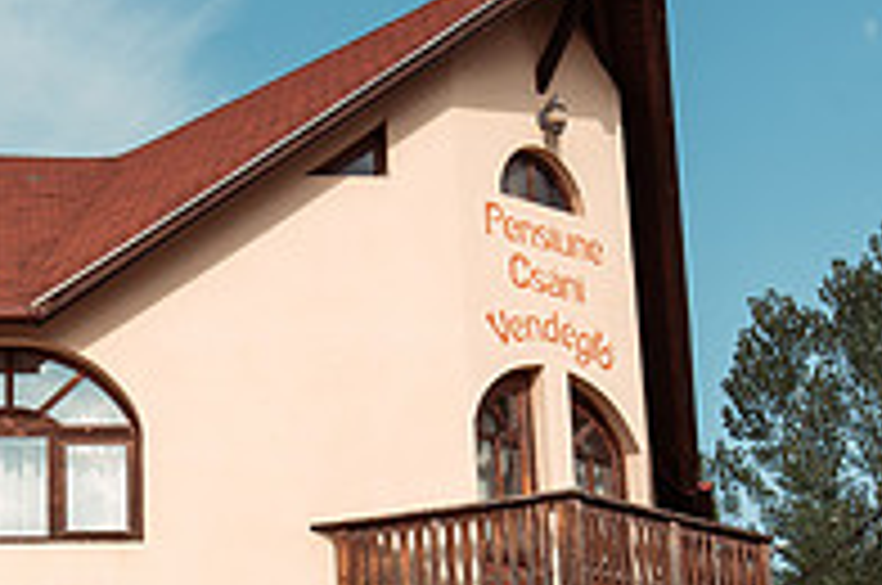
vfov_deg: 15.1
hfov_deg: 22.6
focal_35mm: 89
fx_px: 2177
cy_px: 520
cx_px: 171
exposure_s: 1/320
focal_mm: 30
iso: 320
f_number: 10
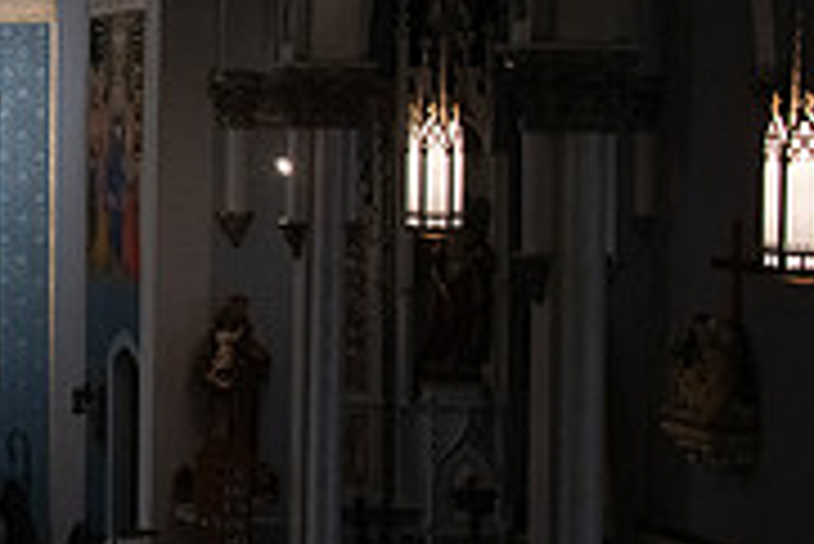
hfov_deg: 15.6
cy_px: 110
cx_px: -360
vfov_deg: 11.2
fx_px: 2761
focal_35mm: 122
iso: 4000
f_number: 16
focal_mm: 38
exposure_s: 1/100
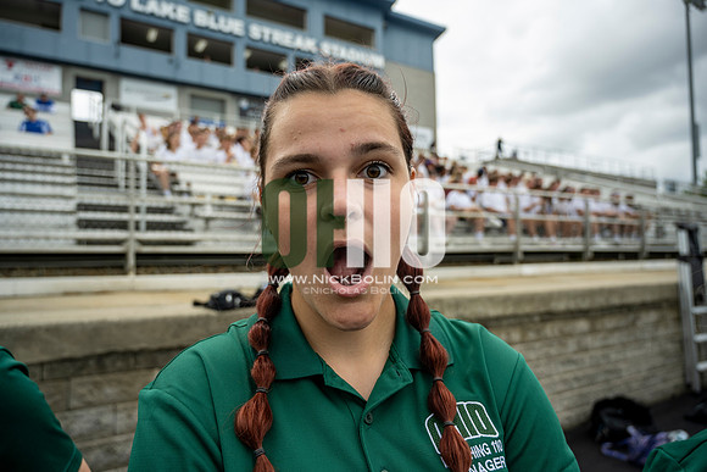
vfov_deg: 53.2
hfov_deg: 73.7
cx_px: 354
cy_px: 236
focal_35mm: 24
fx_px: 471
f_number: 4
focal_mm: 24
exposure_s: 1/800
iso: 250
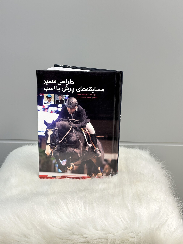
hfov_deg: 30.3
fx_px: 338
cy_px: 122
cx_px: 92
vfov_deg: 39.7
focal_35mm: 48
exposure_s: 1/60
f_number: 1.78
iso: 125
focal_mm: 6.86
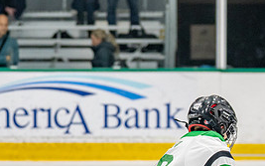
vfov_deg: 4.4
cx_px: 151
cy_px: 180
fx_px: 2167
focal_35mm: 300
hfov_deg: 7.0
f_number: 2.8
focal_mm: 81
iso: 1000
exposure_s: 1/1250
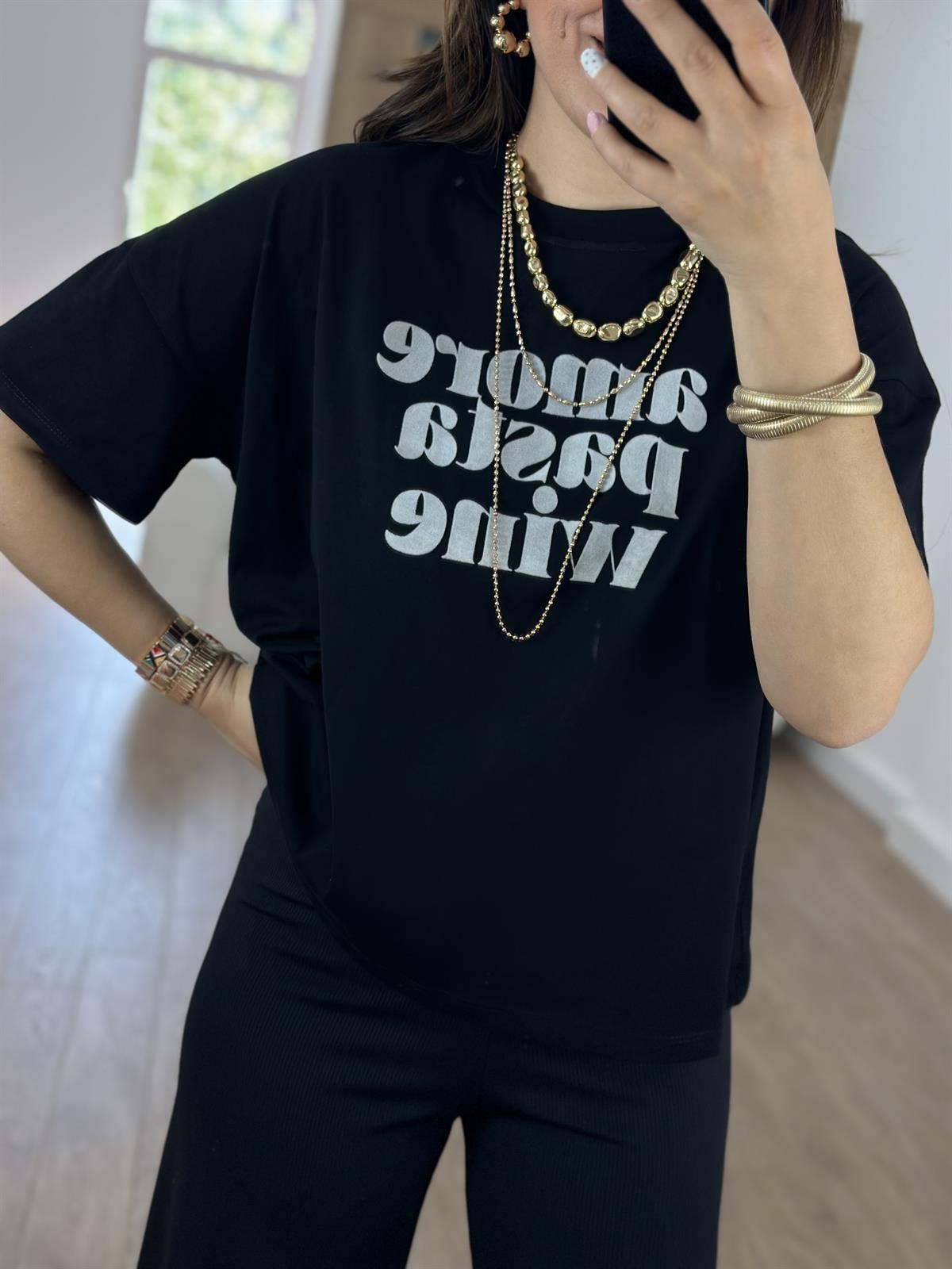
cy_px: 634
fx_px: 1760
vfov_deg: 39.7
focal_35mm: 48
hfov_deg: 30.3
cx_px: 476
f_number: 1.78
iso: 80
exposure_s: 1/204
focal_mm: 6.86
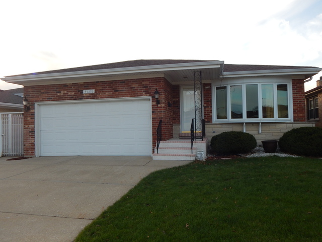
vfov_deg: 49.7
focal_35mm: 28
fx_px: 260
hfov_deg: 63.4
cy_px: 121
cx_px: 161
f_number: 3.2
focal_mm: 5.1
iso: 125
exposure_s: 1/640
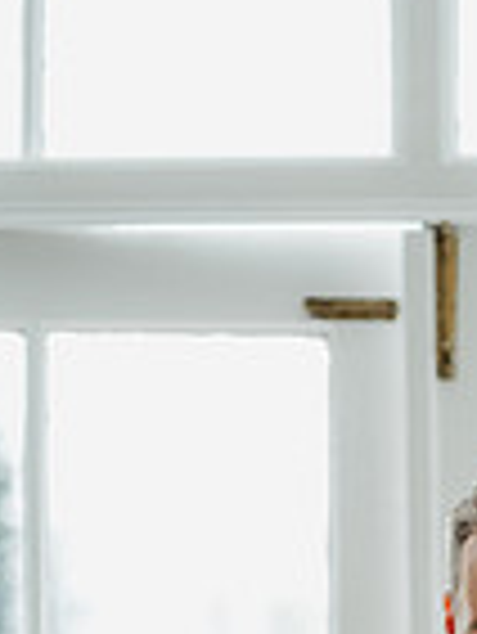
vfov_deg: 7.4
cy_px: 980
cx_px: 536
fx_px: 4788
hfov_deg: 5.7
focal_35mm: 261
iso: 250
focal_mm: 85
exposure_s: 1/200
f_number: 2.8
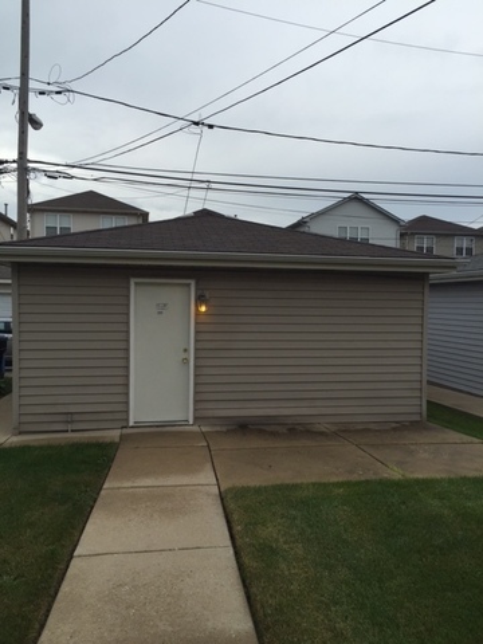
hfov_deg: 48.2
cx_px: 242
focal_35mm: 29
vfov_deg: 61.7
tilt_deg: -2.6
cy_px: 322
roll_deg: -0.7
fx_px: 540
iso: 32
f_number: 2.2
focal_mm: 4.15
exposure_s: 1/628
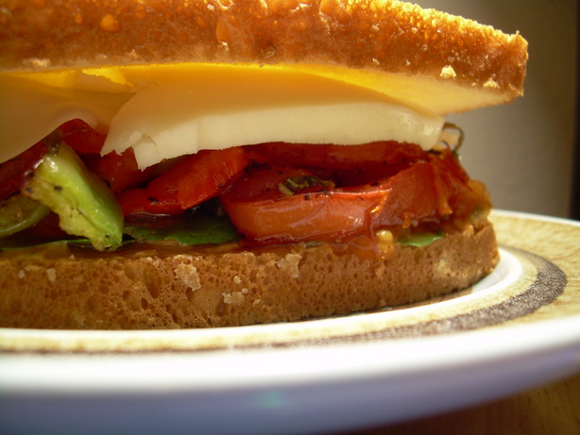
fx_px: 637
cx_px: 290
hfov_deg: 49.0
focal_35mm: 38
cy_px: 218
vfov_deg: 37.7
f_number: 2.8
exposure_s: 1/2.8
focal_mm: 6.3
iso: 55
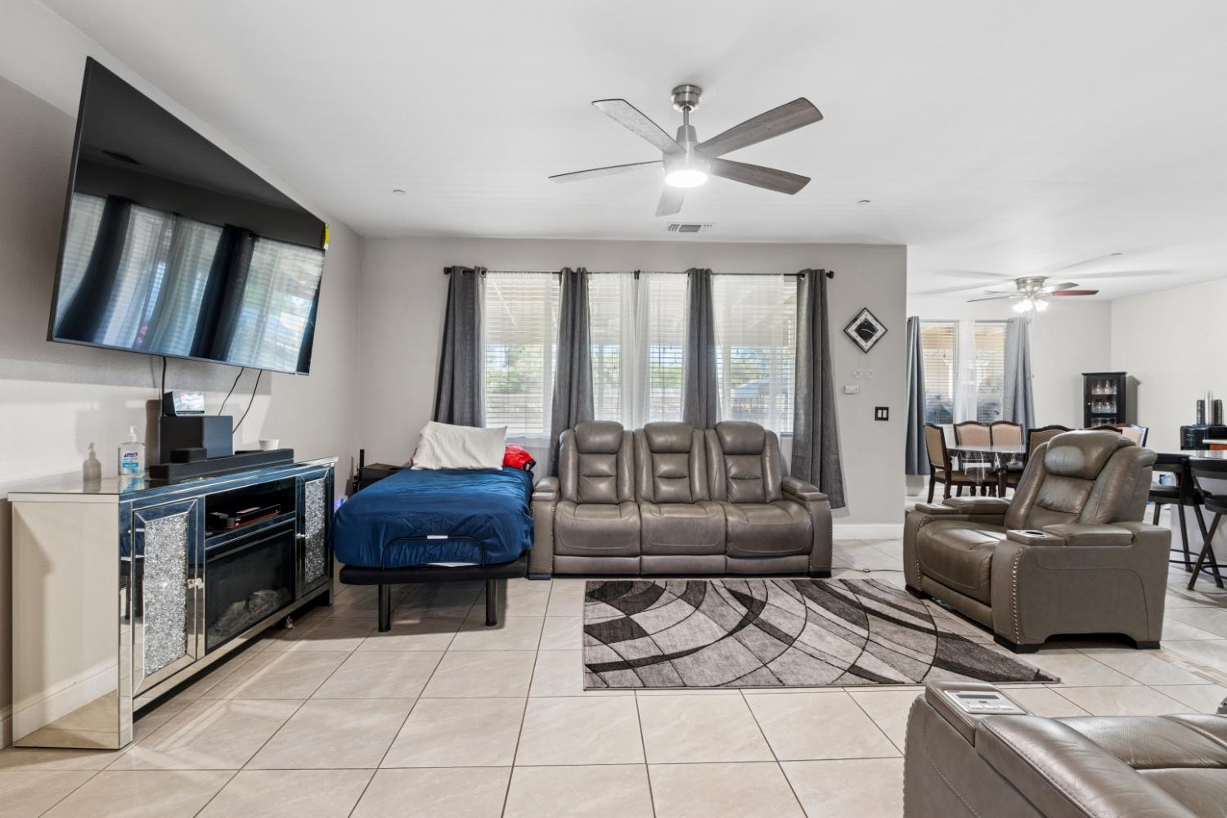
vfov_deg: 72.1
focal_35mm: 16
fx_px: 562
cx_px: 614
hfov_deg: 95.0
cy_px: 409
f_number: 7.1
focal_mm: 11
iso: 100
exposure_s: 1/1.25
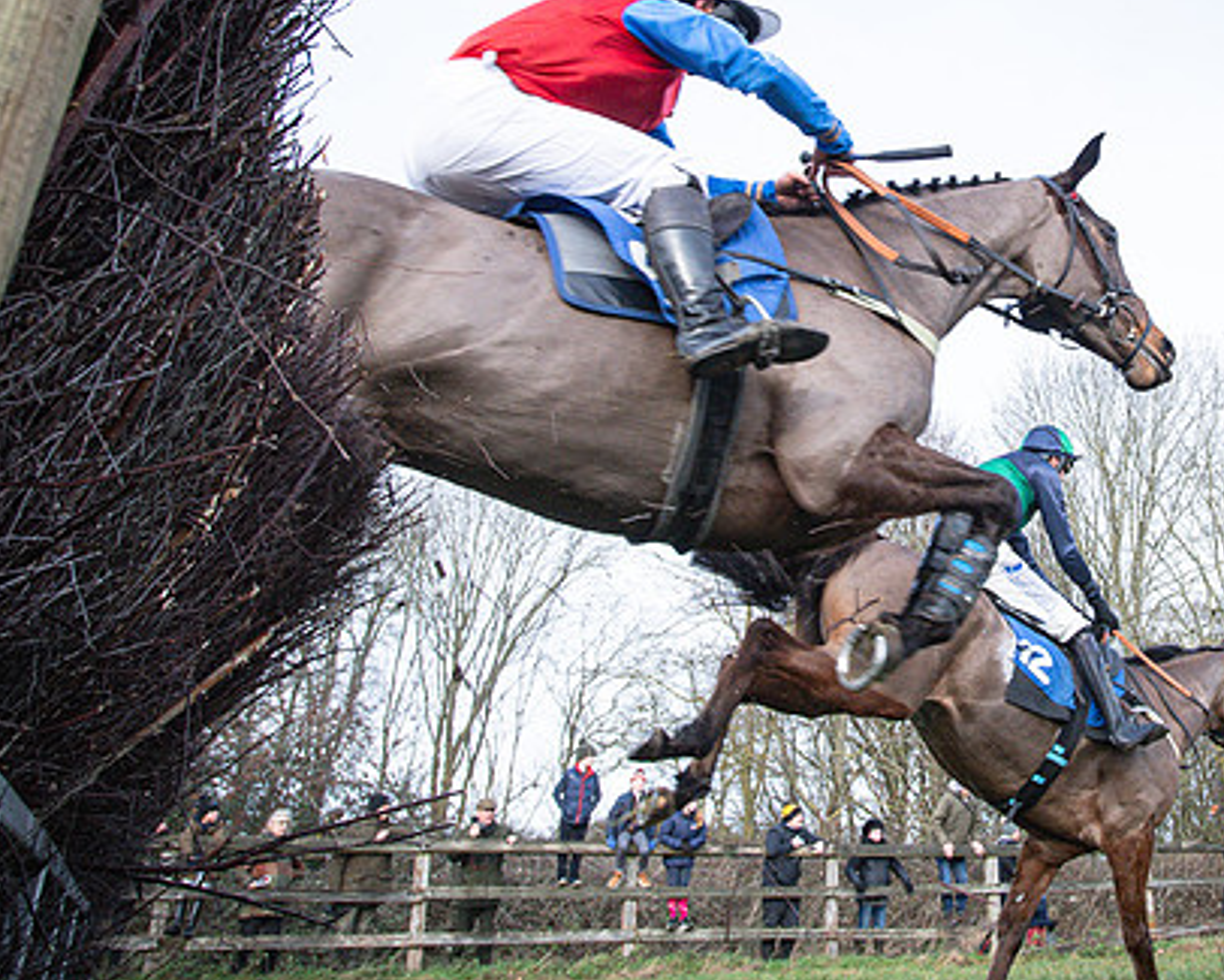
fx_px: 1341
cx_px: 1004
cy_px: 328
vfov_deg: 39.7
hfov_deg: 46.1
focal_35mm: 37
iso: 2000
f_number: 8
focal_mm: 19
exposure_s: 1/1000
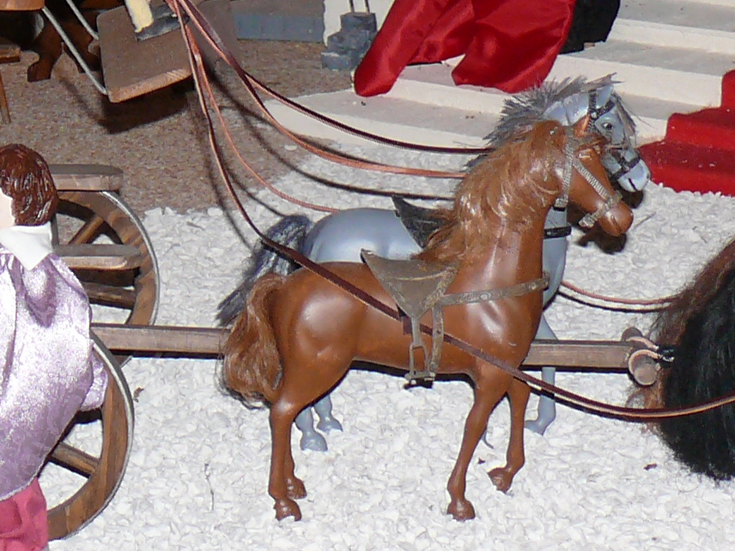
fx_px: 3440
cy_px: -268
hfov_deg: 11.6
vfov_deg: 8.9
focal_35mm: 162
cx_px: -429
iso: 100
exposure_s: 1/30
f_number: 2.8
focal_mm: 8.1
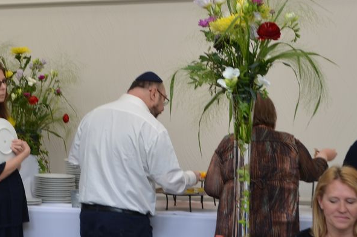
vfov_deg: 15.0
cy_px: 91
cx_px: -64
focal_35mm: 91
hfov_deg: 21.0
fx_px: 901
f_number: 5
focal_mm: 22
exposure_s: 1/15
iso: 100
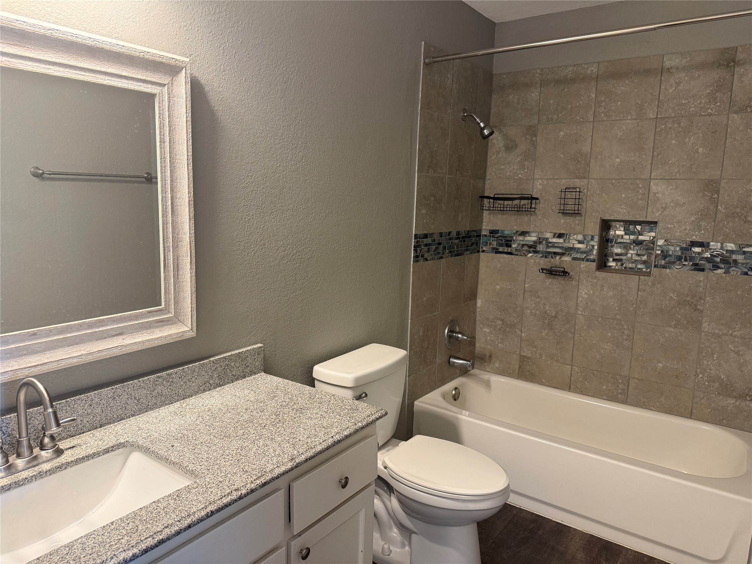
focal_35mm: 24
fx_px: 521
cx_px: 376
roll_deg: -2.6
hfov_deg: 71.6
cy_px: 282
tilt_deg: -8.5
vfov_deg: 56.8
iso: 200
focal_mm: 6.76
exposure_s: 1/60
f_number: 1.78
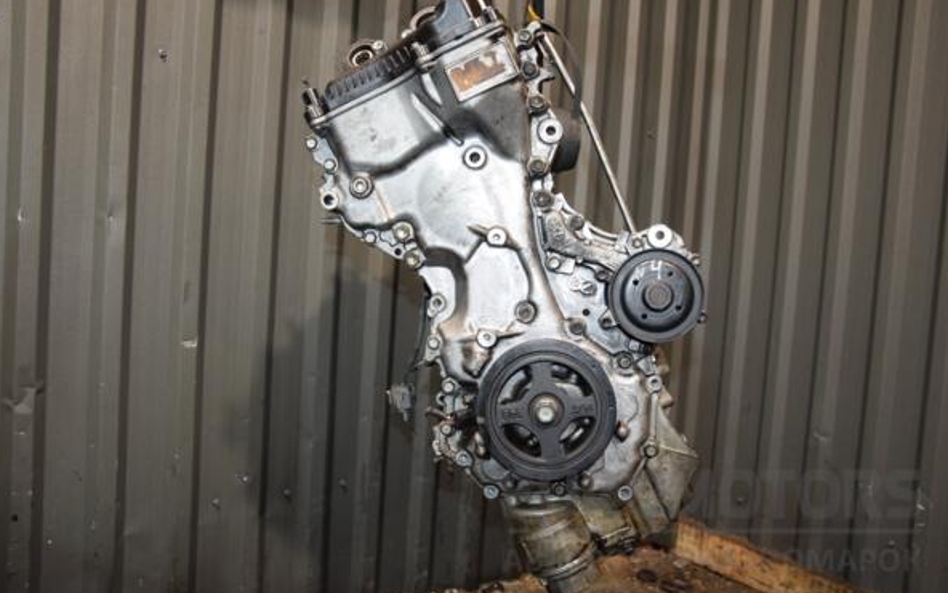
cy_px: 280
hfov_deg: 58.9
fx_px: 840
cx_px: 472
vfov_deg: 38.8
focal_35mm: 33
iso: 800
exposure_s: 1/60
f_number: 5
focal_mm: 21
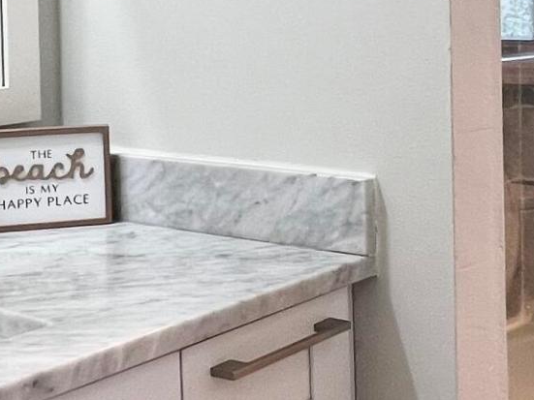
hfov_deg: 28.3
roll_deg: +2.0
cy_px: 40
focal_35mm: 68
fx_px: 1049
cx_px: 378
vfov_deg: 21.1
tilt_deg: +0.0
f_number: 1.8
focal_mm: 1.57
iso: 80
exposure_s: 1/120
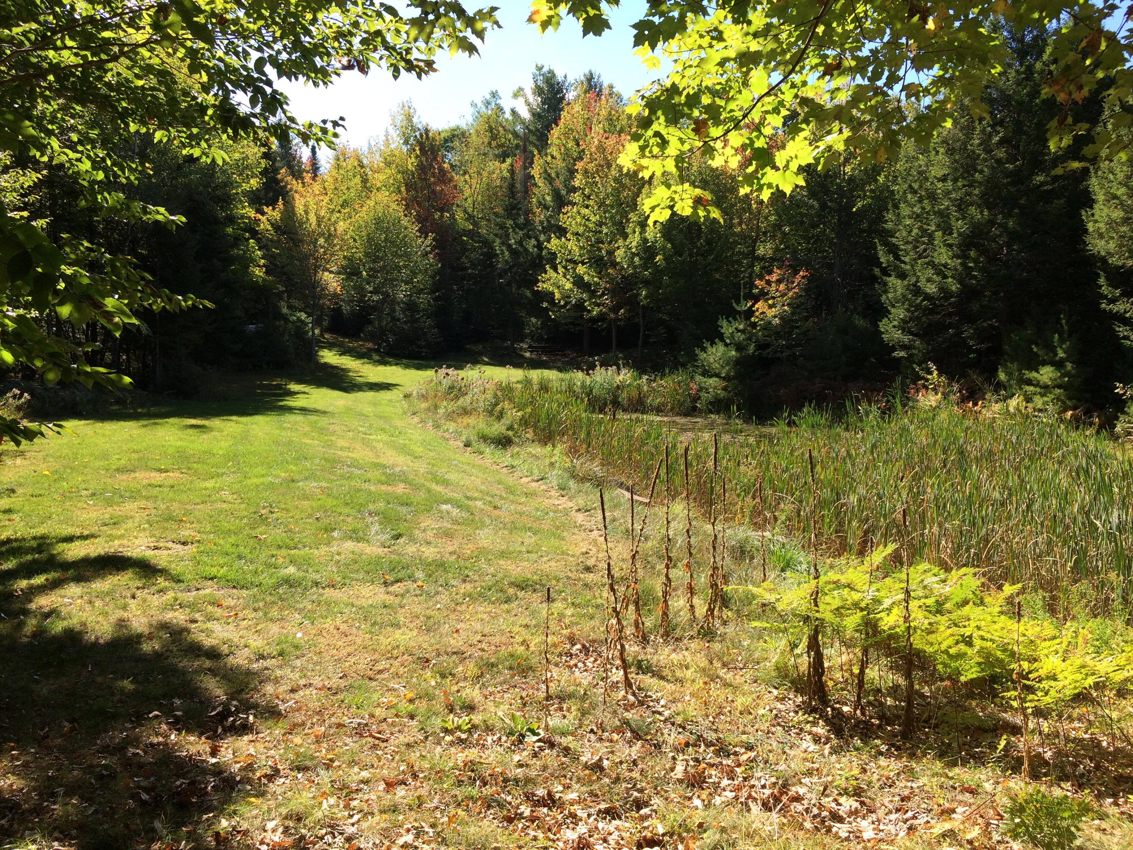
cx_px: 566
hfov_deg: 61.7
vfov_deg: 48.2
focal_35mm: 29
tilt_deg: -4.8
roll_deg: +0.3
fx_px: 949
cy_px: 425
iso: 32
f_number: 2.2
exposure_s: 1/892
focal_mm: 4.15
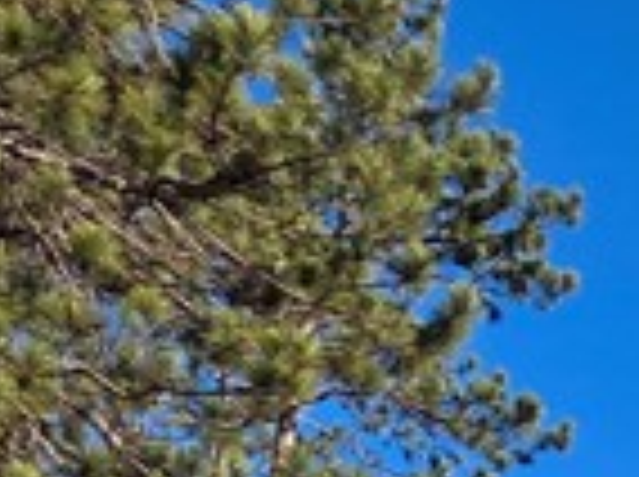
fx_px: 1732
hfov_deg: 14.6
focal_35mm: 94
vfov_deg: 12.6
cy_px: 1112
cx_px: 1476
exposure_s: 1/1533
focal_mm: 2.2
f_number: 1.9
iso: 40
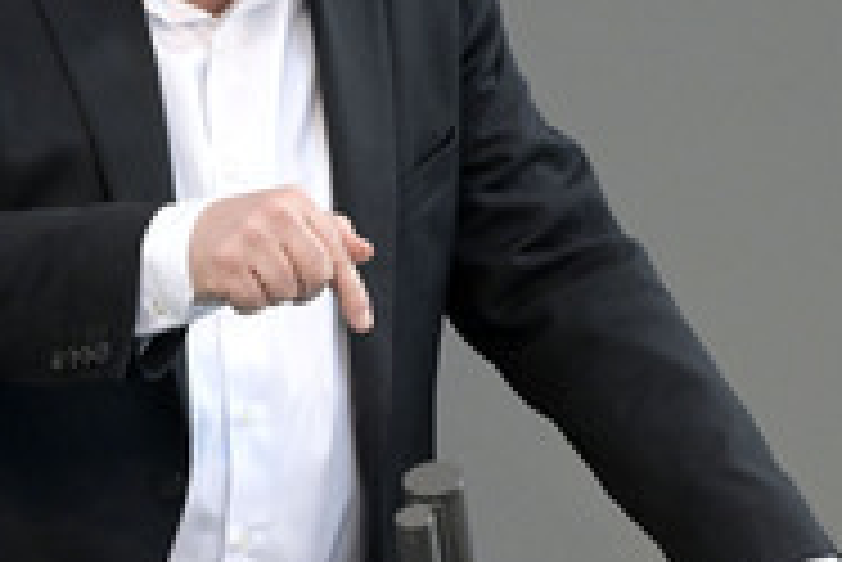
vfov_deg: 1.5
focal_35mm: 915
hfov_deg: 2.3
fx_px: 21417
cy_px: 117
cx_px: 290
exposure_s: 1/400
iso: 8000
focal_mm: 380
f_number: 5.6
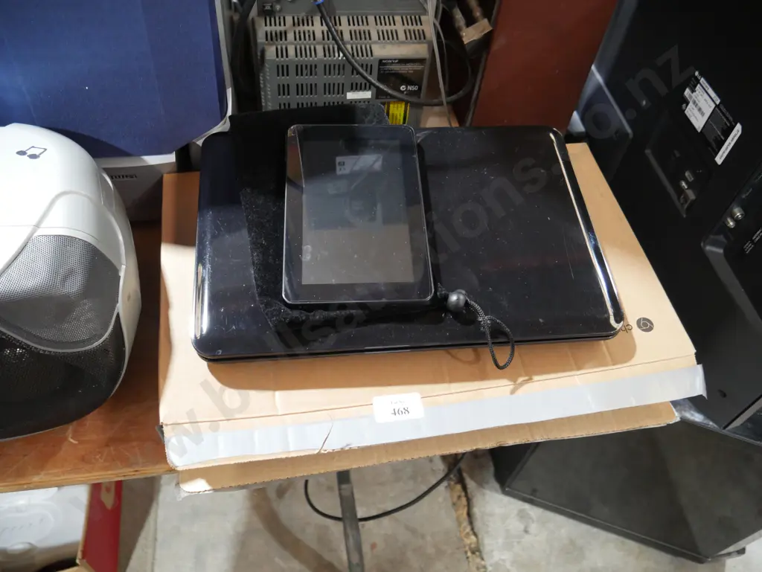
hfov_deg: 63.4
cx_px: 381
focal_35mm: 28
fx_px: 617
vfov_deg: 49.8
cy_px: 286
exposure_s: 1/60
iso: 1250
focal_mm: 14
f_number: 3.5
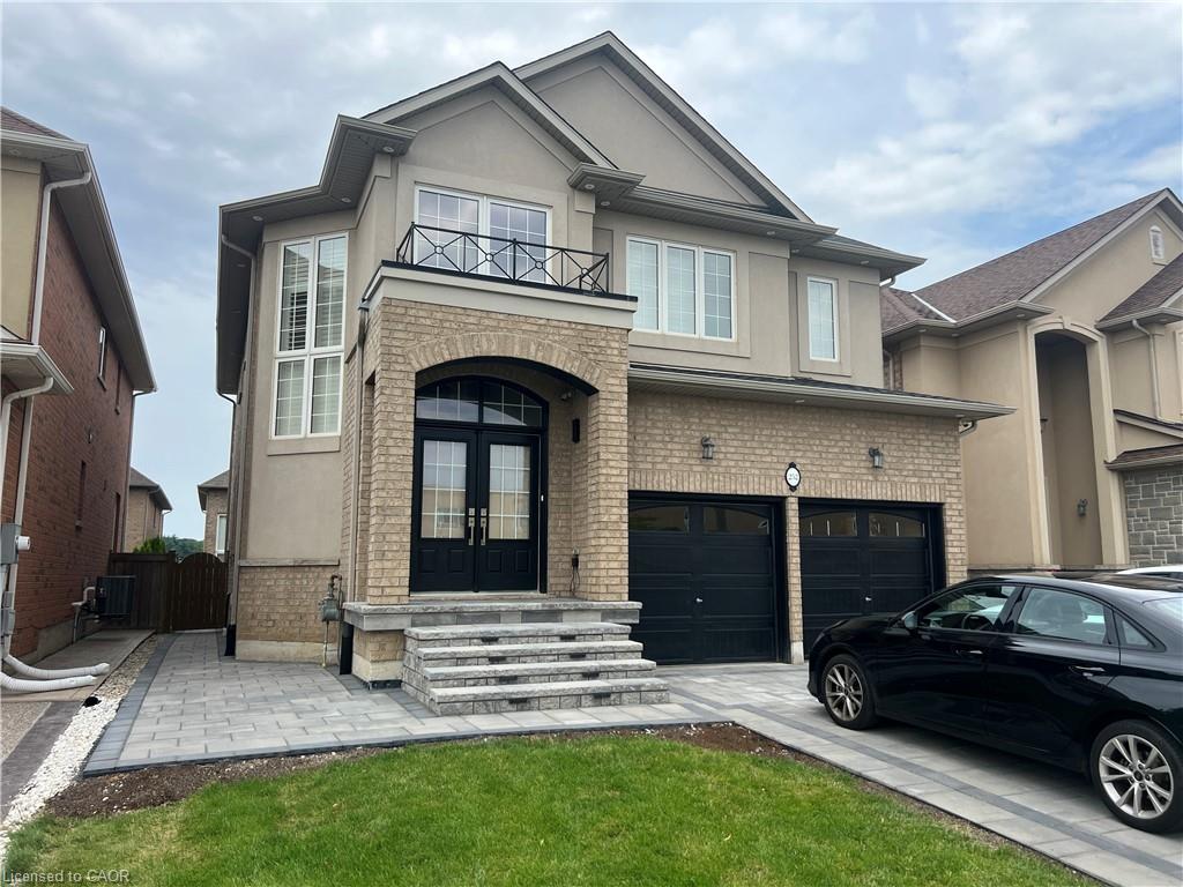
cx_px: 592
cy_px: 444
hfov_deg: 67.3
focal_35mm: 26
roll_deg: -0.3
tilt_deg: +8.6
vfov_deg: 53.1
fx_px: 889
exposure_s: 1/1575
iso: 50
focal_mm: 5.7
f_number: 1.5
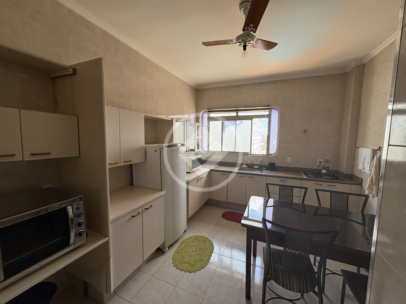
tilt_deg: -5.1
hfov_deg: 102.1
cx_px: 203
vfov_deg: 85.7
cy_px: 152
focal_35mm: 14
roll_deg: -0.6
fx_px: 164
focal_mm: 2.22
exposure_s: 1/142
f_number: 2.2
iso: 64
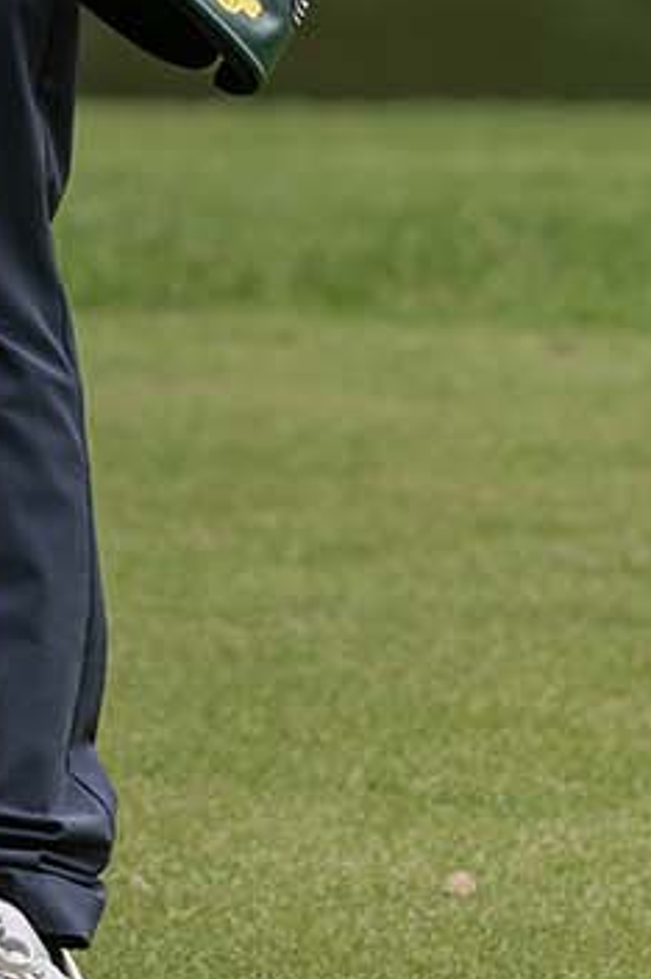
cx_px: -481
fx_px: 13914
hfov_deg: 2.7
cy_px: -495
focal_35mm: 512
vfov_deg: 4.0
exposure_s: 1/1000
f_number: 3.5
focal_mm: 125
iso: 180
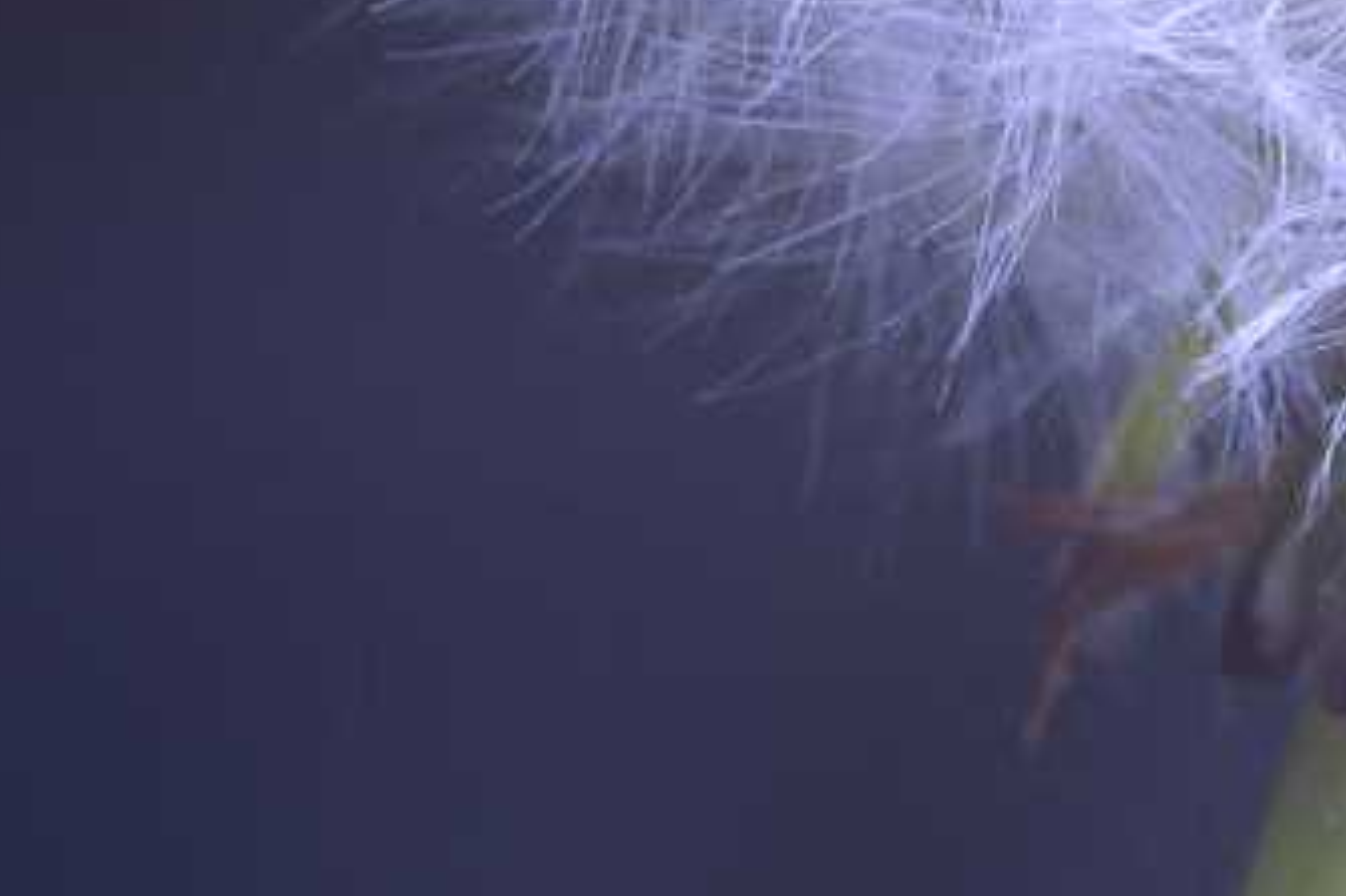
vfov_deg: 1.8
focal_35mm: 751
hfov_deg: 2.7
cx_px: 1800
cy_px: -721
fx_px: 28078
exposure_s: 1/60
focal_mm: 105
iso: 100
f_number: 11
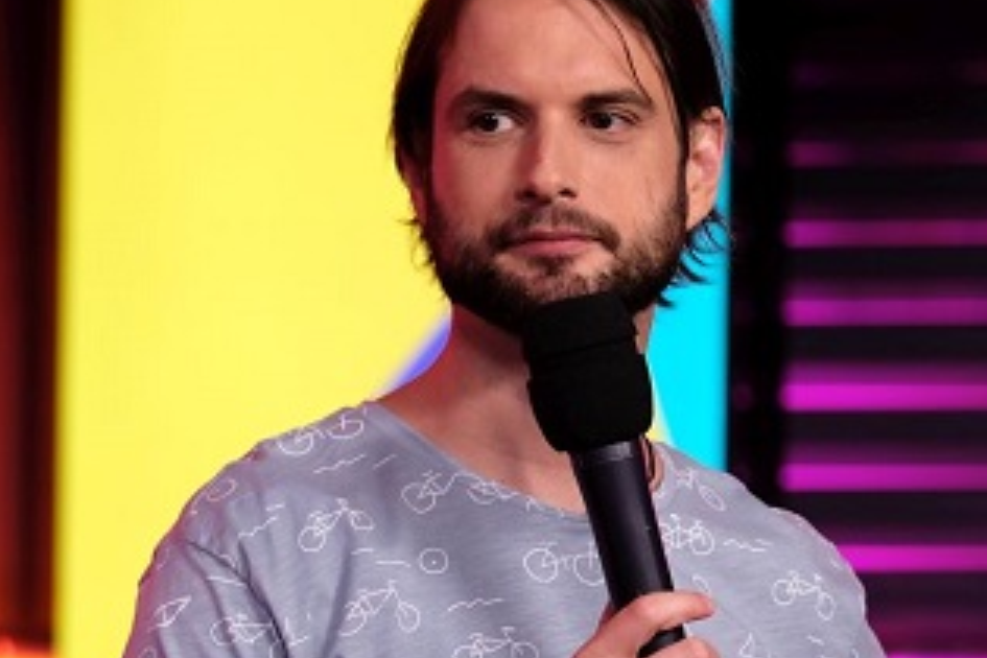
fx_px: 12775
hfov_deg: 4.4
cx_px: 379
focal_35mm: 466
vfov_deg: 3.0
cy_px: 429
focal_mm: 140
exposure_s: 1/125
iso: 1000
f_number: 3.2
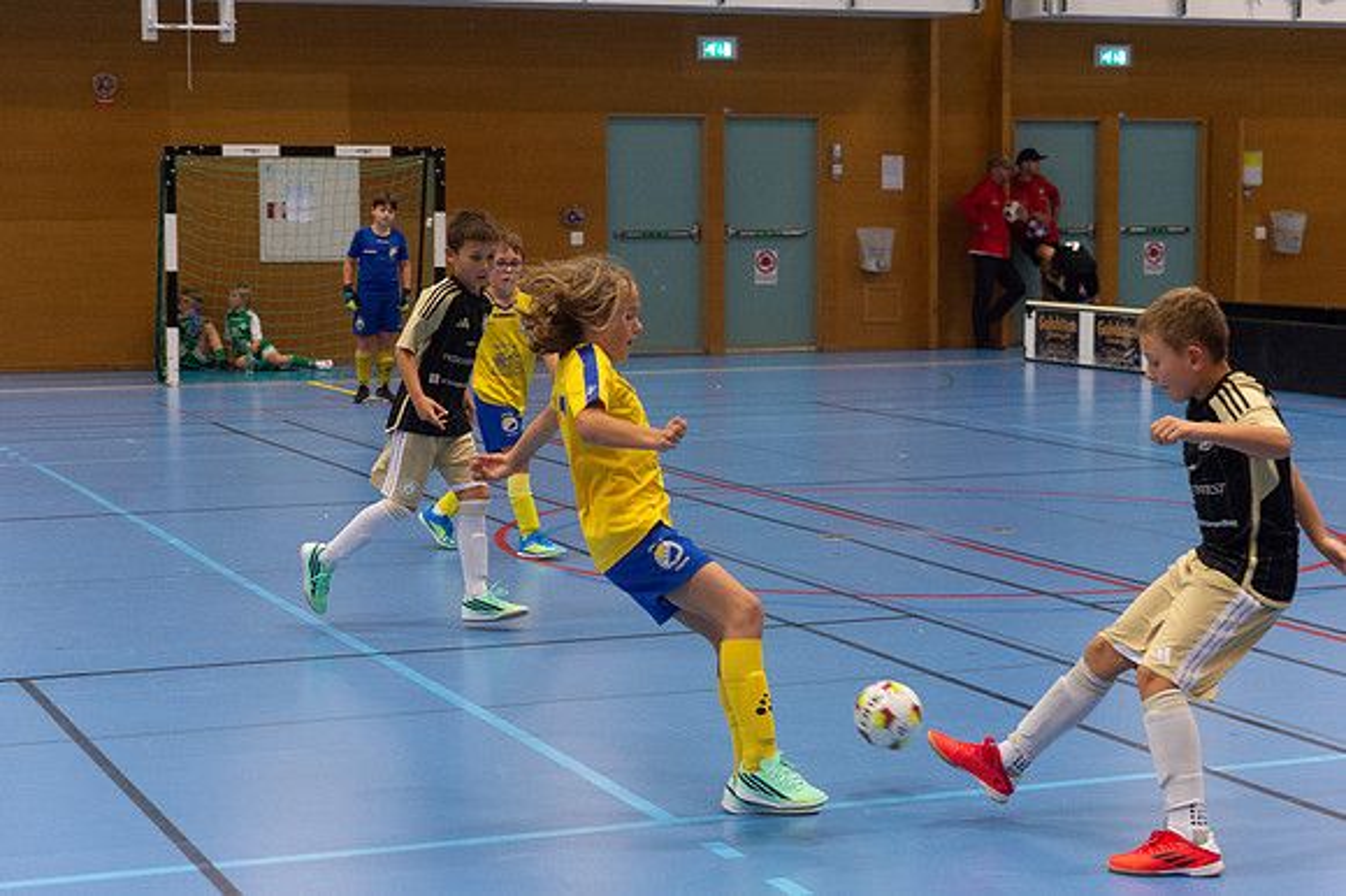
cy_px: 448
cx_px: 673
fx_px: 2789
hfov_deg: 27.1
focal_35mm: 75
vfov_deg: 18.2
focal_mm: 70
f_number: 3.5
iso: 4500
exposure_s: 1/500
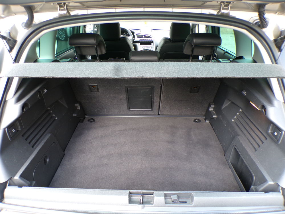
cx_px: 142
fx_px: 198
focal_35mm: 24
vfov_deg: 56.8
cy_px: 107
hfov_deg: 71.6
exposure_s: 1/25
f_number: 3
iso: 200
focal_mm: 4.3
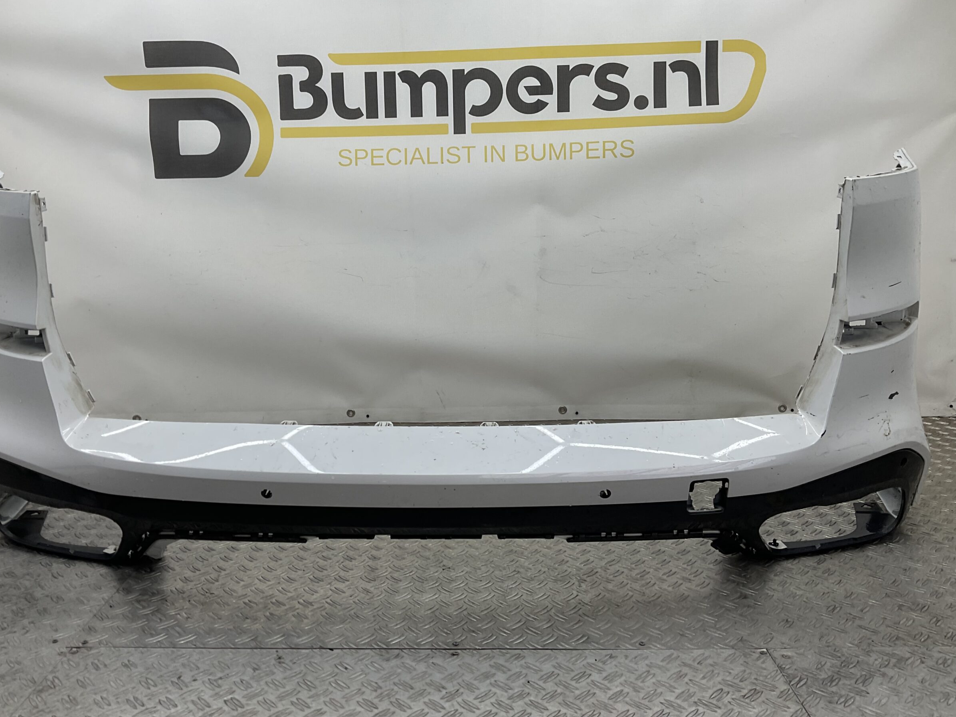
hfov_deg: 58.3
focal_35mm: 31
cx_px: 447
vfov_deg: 45.4
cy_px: 334
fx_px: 856
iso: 16
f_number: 1.8
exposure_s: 1/115
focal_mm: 3
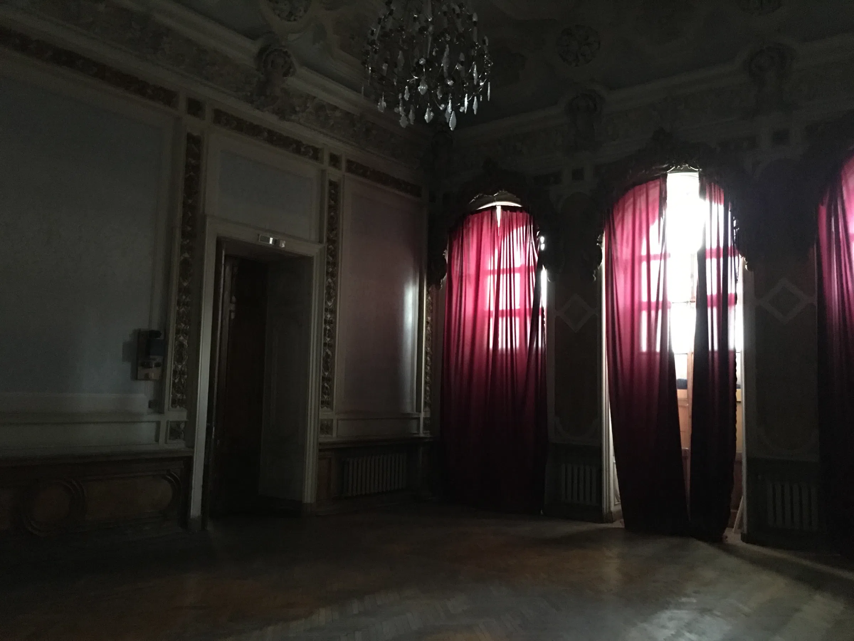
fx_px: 715
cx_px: 427
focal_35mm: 29
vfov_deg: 48.2
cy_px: 320
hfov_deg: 61.7
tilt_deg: +5.9
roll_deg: -2.4
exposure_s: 1/4
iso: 320
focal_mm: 4.15
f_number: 2.2
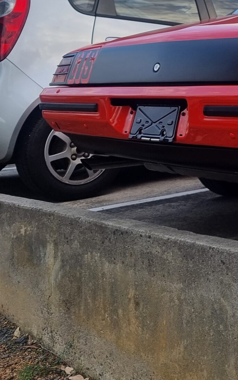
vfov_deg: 33.3
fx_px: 612
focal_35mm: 59
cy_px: 63
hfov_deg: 19.4
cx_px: 351
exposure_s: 1/145
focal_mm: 6.7
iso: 50
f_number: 1.8
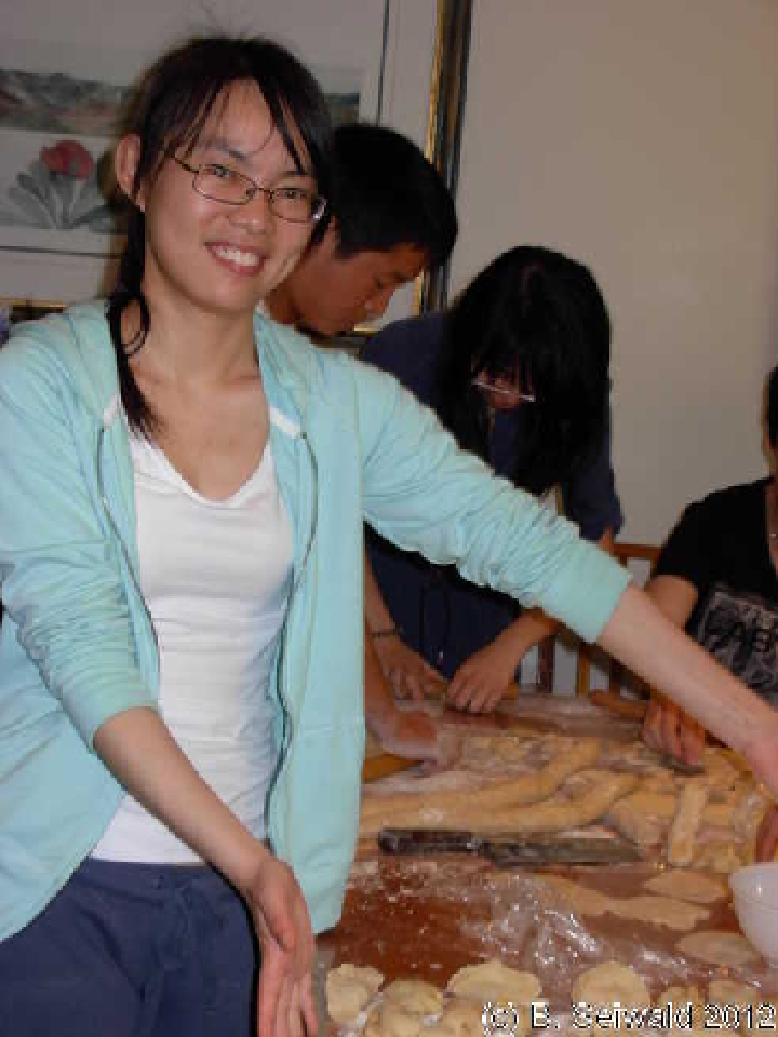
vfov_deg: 27.8
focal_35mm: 70
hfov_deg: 21.0
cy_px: 518
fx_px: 2098
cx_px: 389
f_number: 3.5
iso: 79
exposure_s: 1/45.2
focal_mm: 11.5
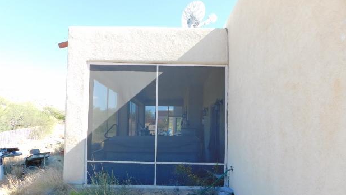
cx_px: 176
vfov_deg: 44.0
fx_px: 239
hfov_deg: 71.9
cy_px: 123
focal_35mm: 26
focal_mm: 4
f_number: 3
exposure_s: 1/400
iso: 125
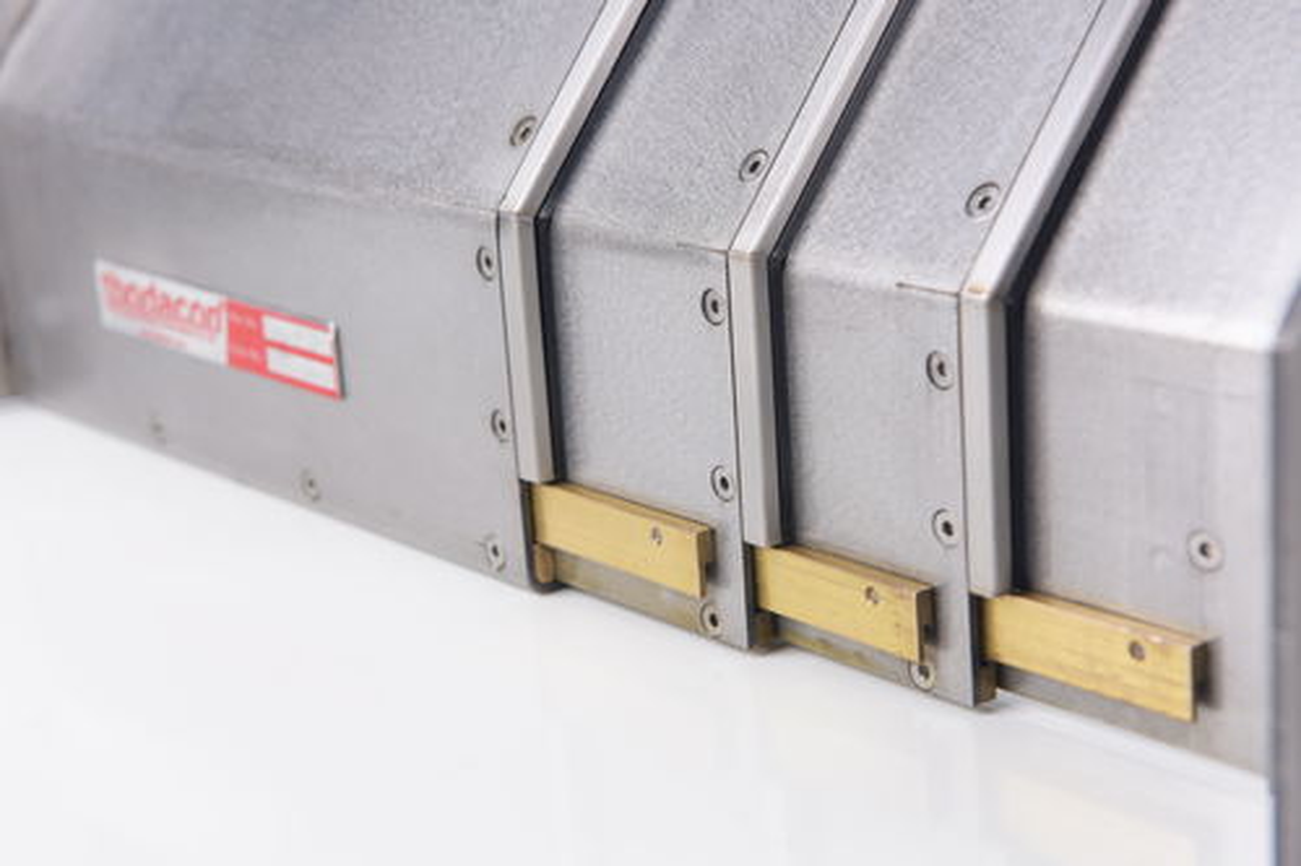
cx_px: 650
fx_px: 2529
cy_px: 433
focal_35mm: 70
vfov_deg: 19.4
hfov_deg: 28.9
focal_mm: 70
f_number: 10
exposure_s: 1/125
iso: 100
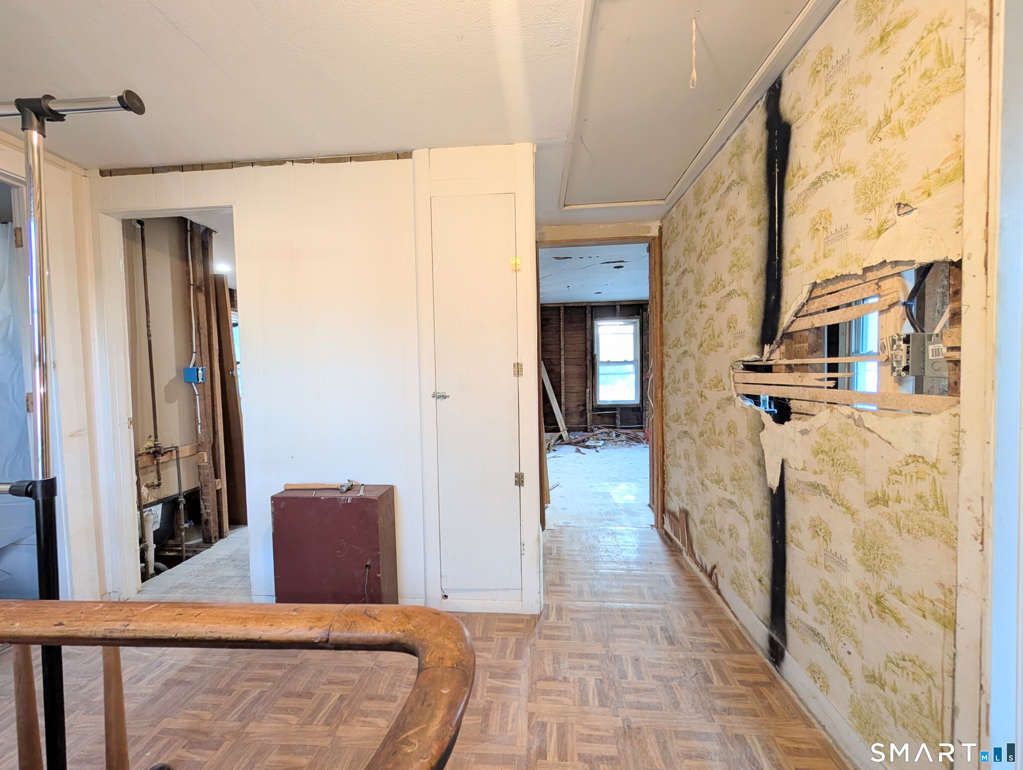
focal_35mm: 12
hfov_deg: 110.5
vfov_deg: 94.6
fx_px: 355
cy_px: 385
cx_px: 512
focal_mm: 2.02
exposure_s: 1/120
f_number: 1.7
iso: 238
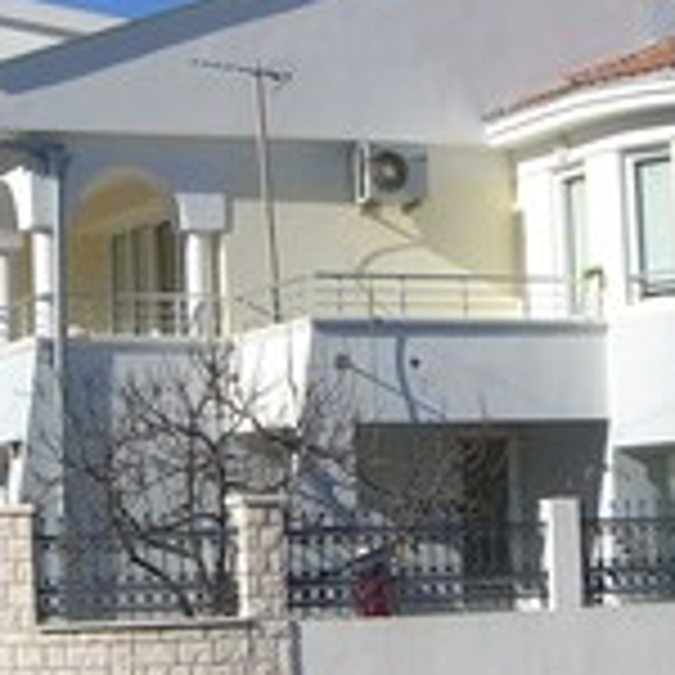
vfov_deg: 15.6
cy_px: 358
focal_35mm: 112
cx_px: 310
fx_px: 2471
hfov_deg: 15.6
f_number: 4.3
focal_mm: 6.2
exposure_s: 1/1000
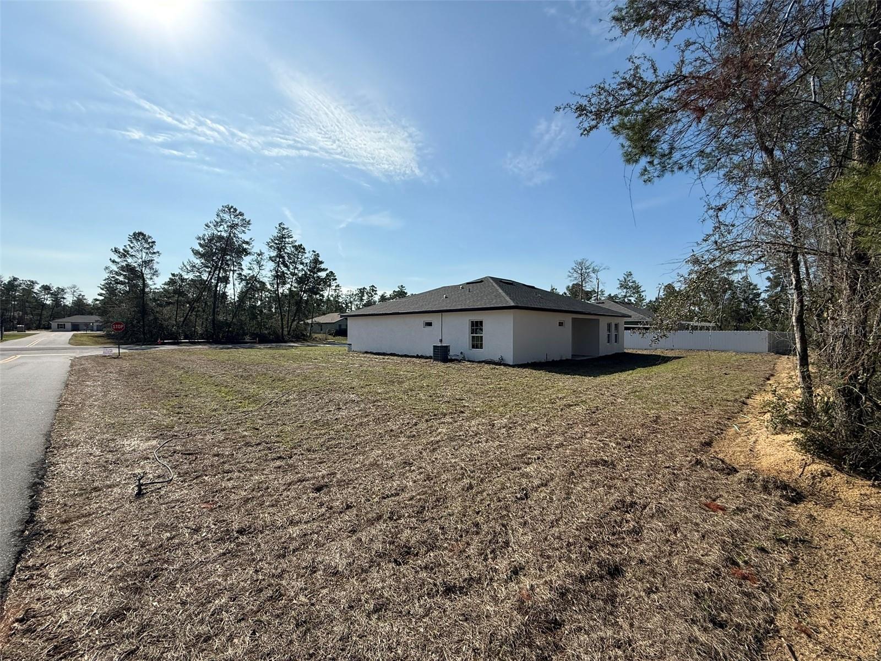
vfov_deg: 85.7
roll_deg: -0.5
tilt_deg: +0.3
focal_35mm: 14
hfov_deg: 102.1
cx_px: 440
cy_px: 330
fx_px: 356
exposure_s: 1/4425
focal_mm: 2.22
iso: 50
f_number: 2.2
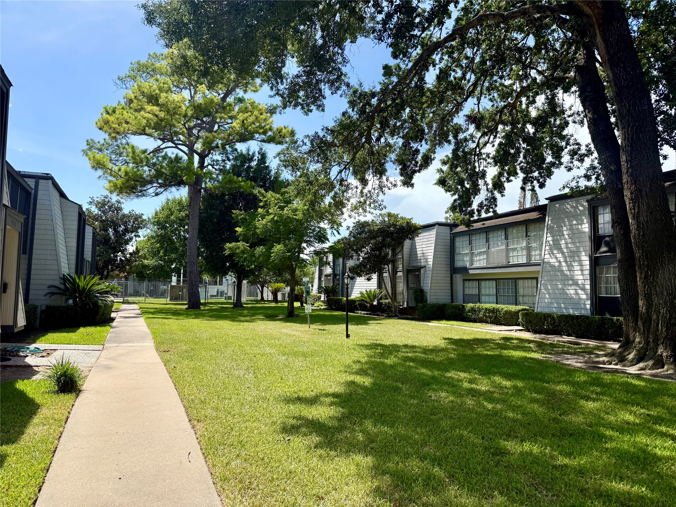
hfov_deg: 71.6
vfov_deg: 56.8
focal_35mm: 24
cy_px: 254
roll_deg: -0.5
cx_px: 338
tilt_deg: +4.0
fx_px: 469
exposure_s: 1/3584
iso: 80
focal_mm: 6.76
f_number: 1.78
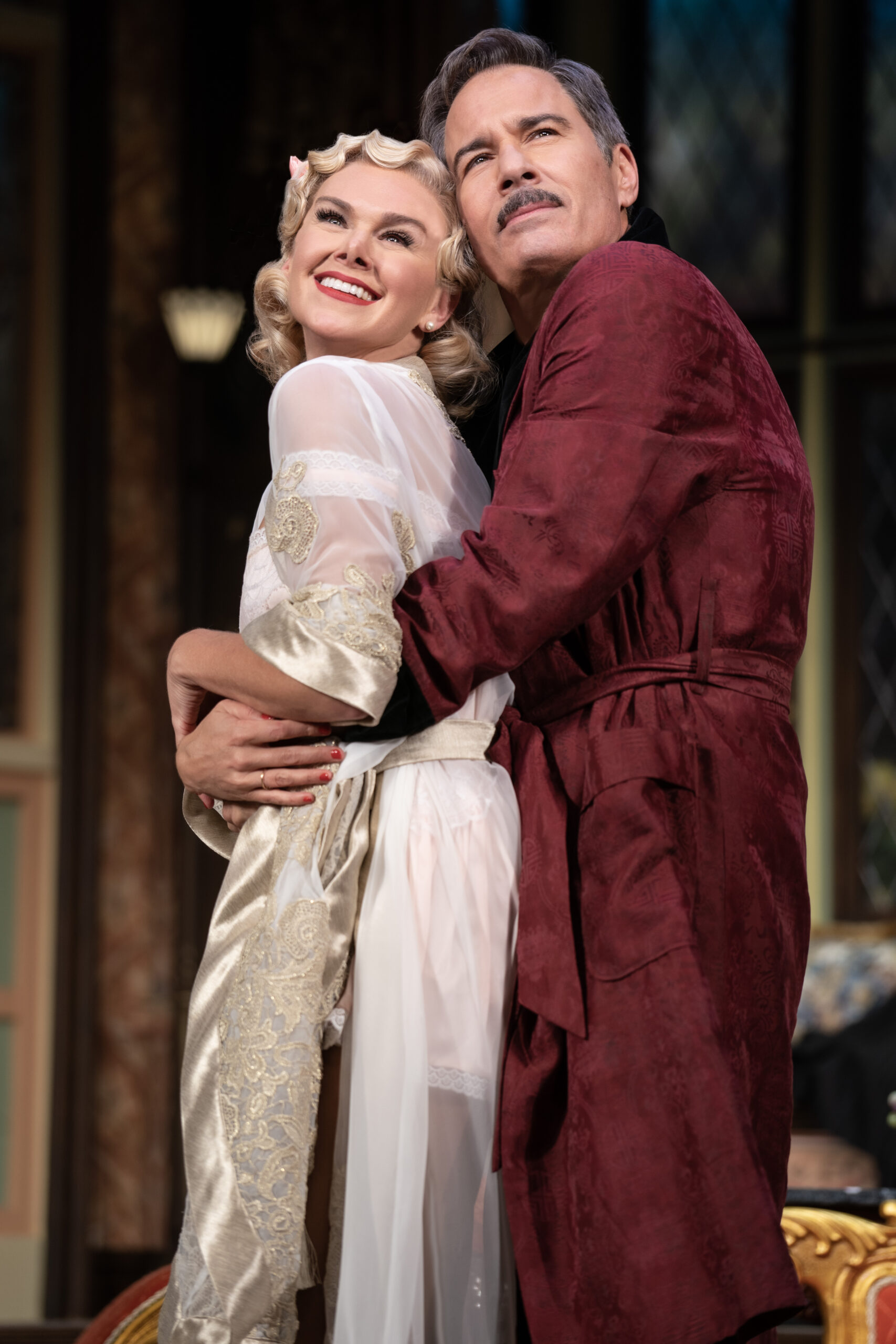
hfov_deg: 8.6
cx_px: 448
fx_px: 5935
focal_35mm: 159
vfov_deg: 12.9
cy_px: 672
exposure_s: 1/320
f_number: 4
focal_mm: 159
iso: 400
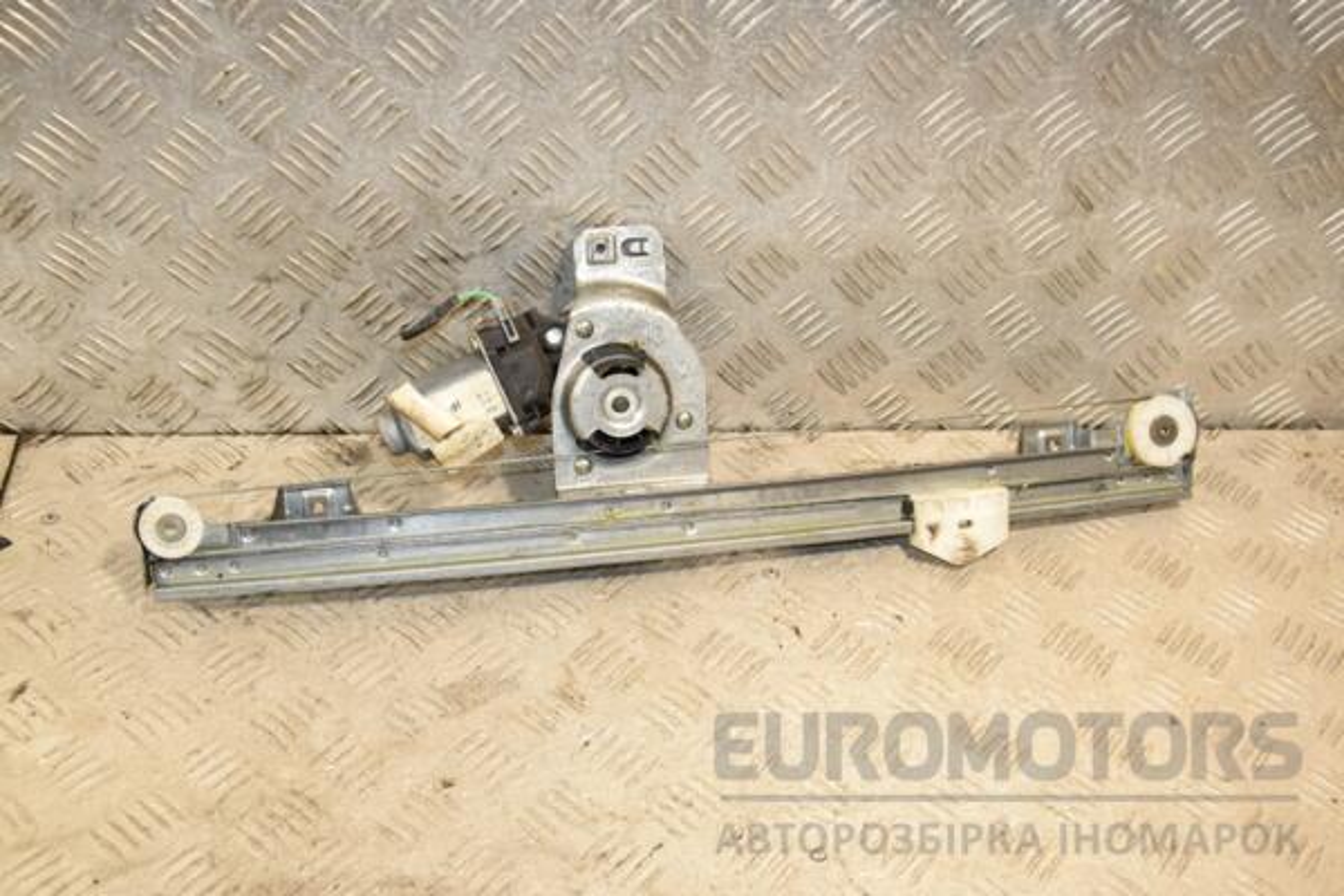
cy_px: 448
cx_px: 672
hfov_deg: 46.4
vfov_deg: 31.9
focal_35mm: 42
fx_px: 1568
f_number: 6.3
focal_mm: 28
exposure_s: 1/200
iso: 800
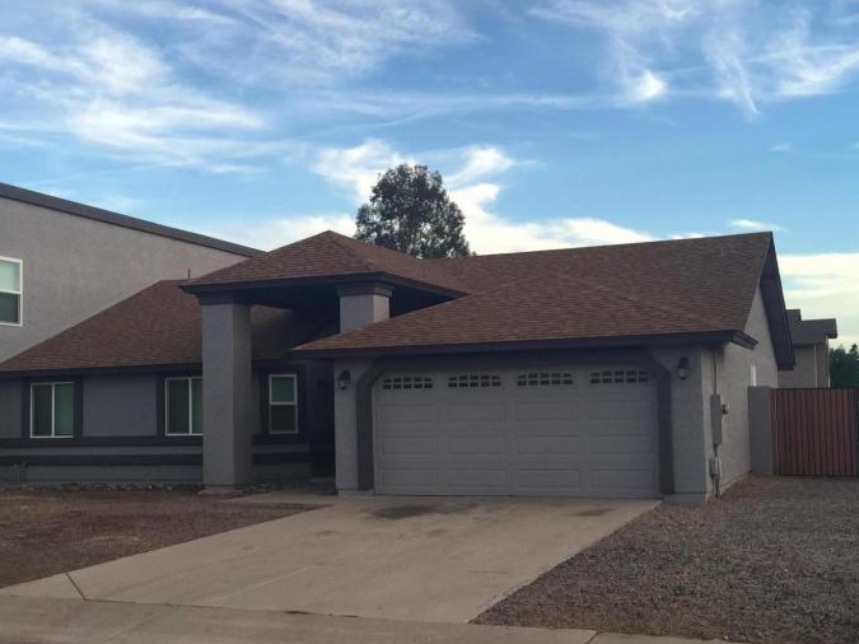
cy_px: 360
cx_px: 396
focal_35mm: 44
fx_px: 1092
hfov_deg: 42.9
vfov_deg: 32.8
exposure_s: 1/258
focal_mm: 4.15
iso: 32
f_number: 2.2
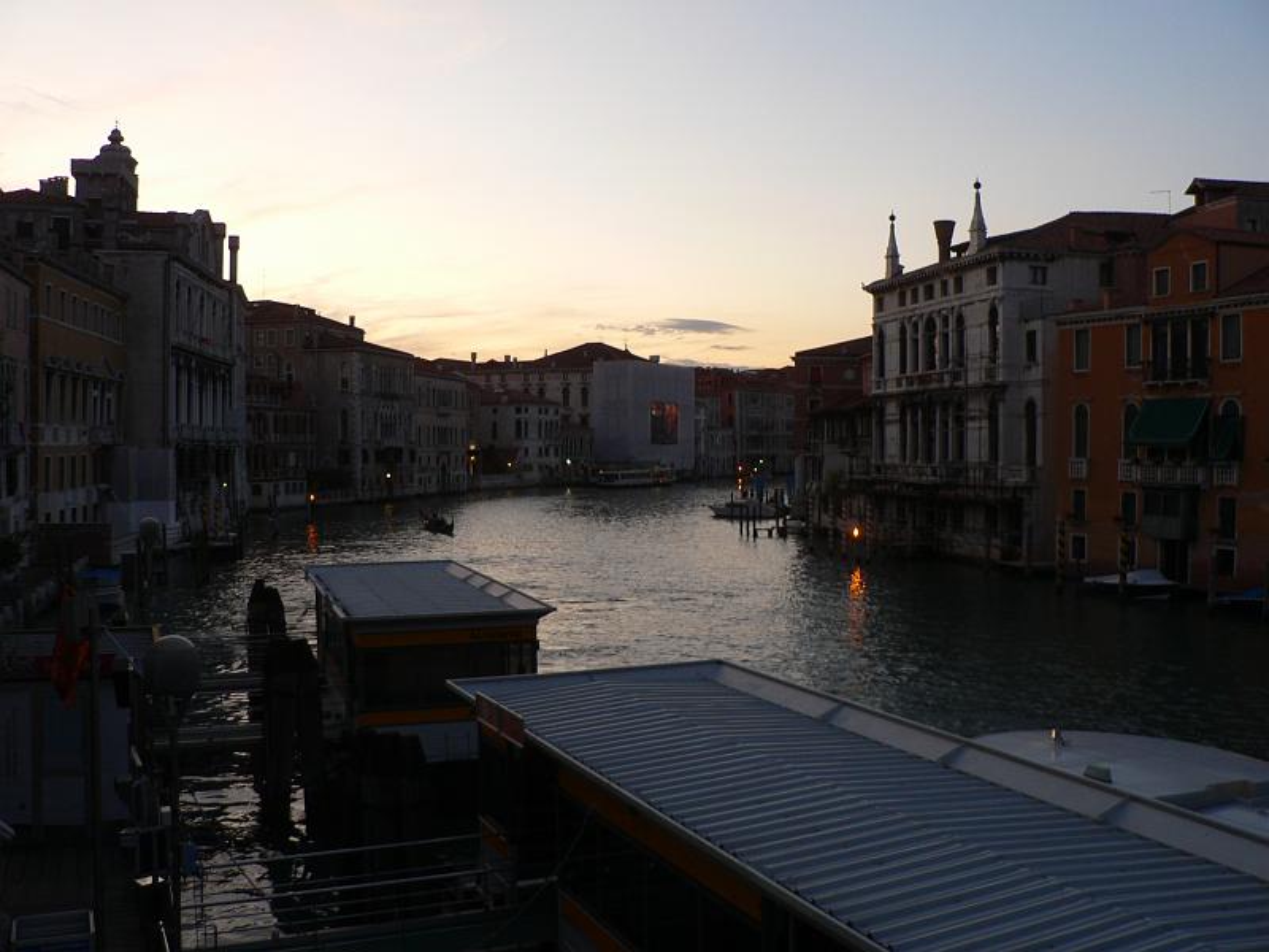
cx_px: 634
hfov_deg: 51.4
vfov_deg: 39.7
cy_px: 476
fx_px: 1320
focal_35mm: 36
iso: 80
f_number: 2.8
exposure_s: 1/30
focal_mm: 6
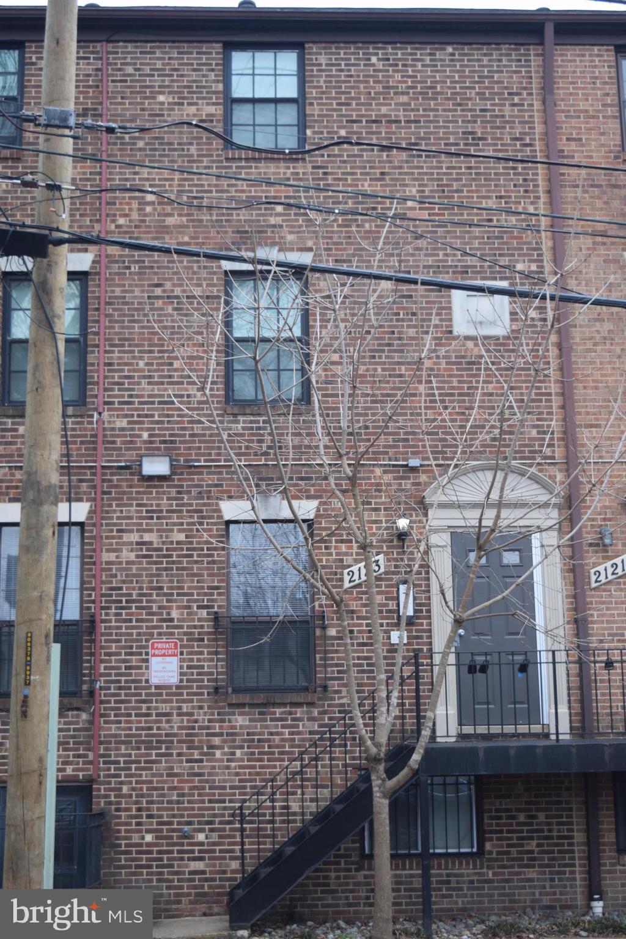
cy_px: 470
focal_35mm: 54
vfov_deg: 36.9
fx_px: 1408
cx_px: 313
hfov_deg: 25.1
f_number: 4.8
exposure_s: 1/80
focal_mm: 36
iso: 400
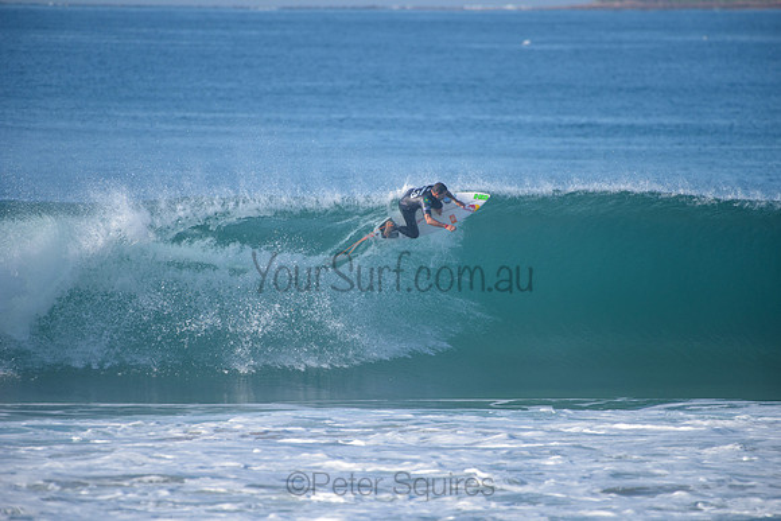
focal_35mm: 500
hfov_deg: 4.1
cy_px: 260
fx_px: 10849
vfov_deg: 2.8
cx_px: 390
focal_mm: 500
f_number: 5.6
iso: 320
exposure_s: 1/2000
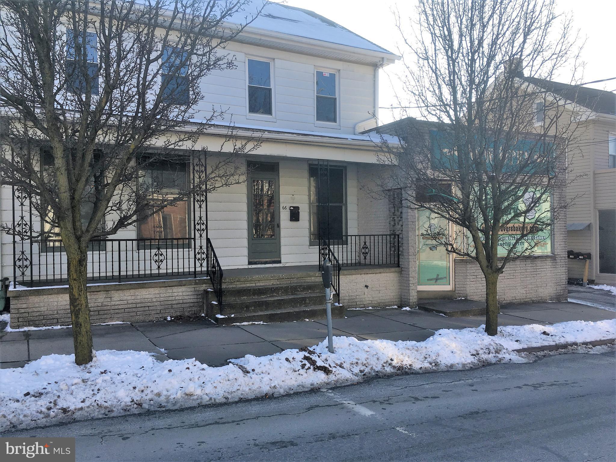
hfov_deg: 61.7
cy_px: 231
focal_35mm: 29
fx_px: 516
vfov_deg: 48.2
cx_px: 308
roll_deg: +0.1
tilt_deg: -1.0
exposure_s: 1/686
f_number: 2.2
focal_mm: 4.15
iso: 25
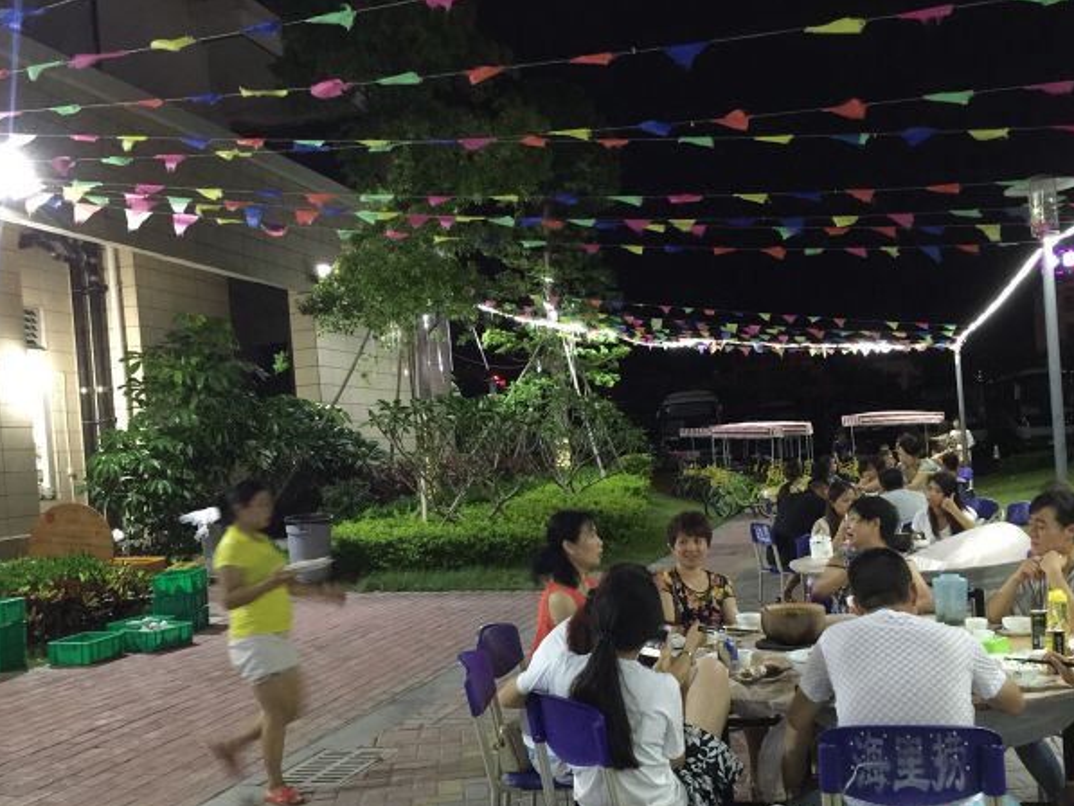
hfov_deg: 53.9
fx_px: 1055
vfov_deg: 41.7
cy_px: 469
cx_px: 567
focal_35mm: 34
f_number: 2.2
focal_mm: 4.15
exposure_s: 1/4
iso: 100
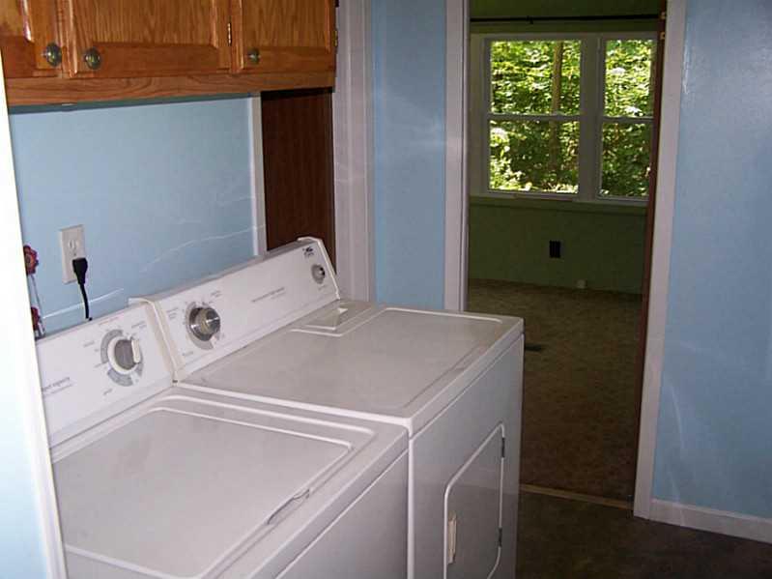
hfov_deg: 49.0
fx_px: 847
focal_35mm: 38
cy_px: 290
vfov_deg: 37.7
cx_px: 386
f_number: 2.8
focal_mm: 6.3
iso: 140
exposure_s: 1/60
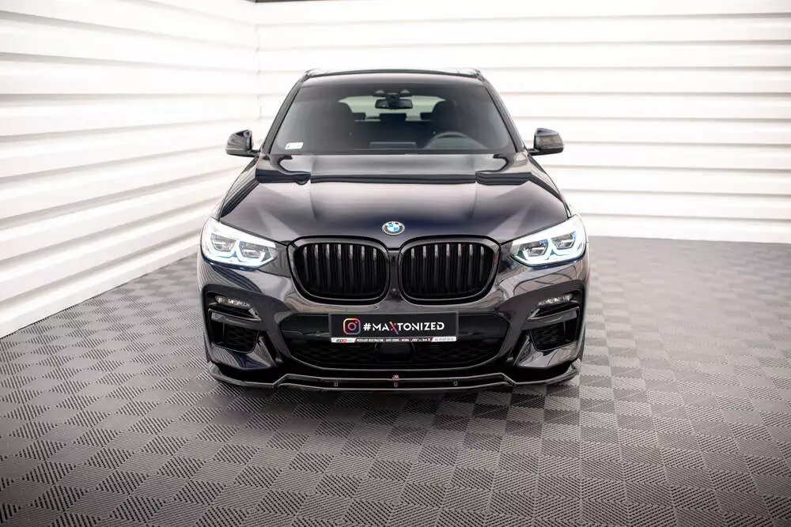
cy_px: 264
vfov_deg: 37.6
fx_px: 775
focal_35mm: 35
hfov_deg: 54.1
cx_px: 394
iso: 1250
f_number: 2.5
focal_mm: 35
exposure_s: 1/125
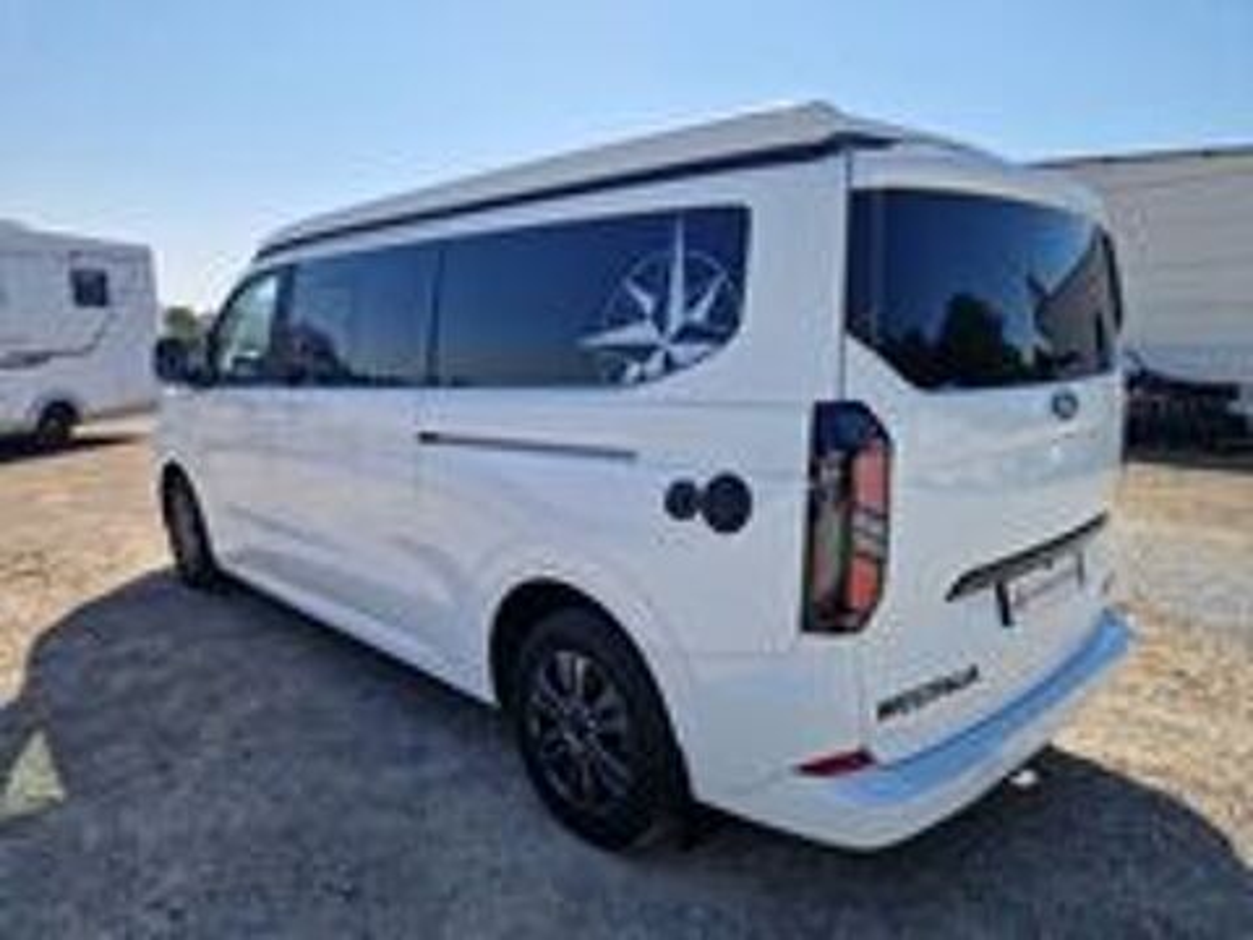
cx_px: 626
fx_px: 833
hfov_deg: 73.9
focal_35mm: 23
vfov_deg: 58.9
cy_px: 470
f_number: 1.8
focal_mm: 5.4
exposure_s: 1/1900
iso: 50
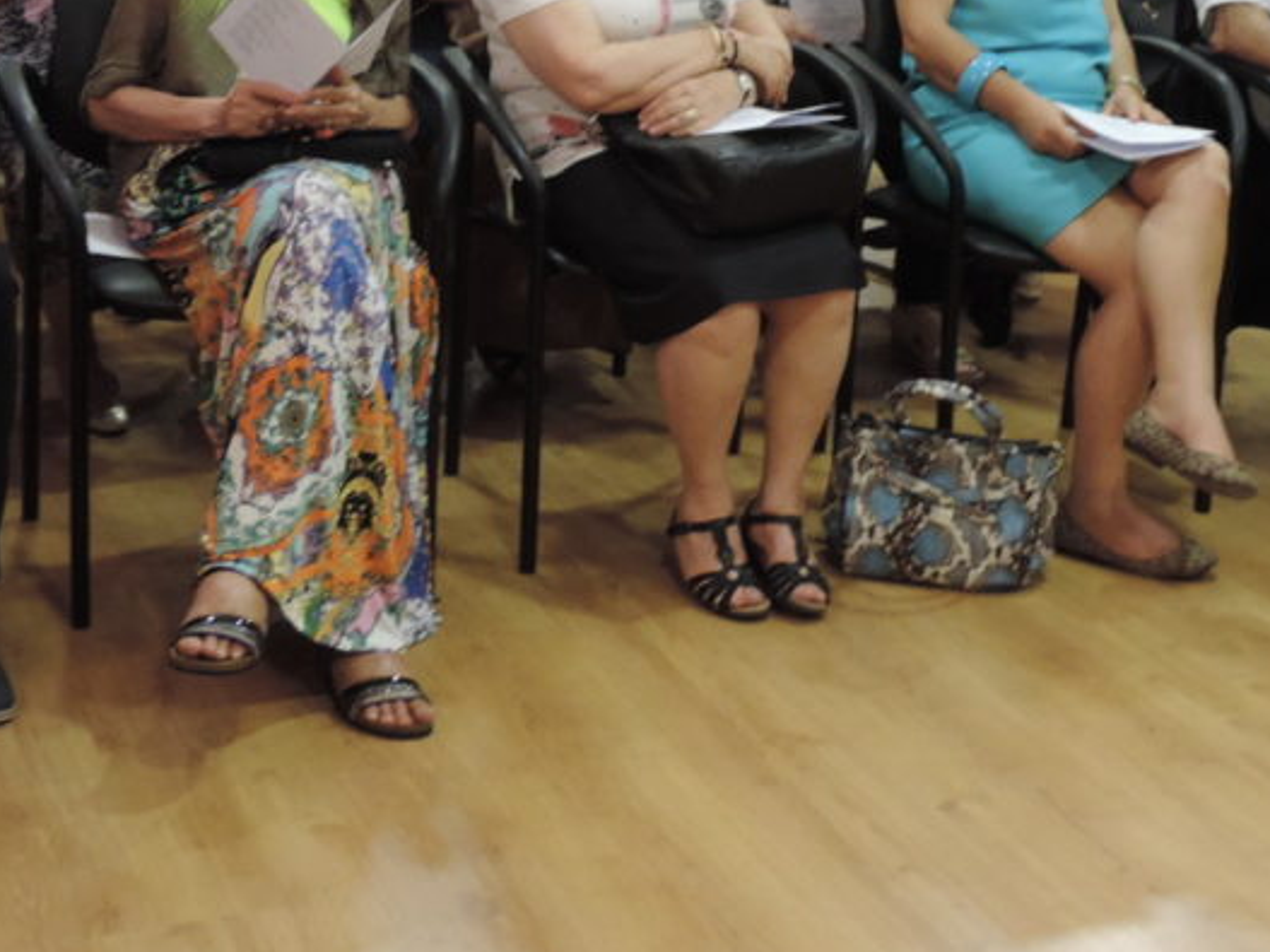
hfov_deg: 28.6
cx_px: 680
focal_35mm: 68
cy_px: 72
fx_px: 2494
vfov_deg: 21.1
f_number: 3.3
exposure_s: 1/15
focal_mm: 6.2
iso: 400
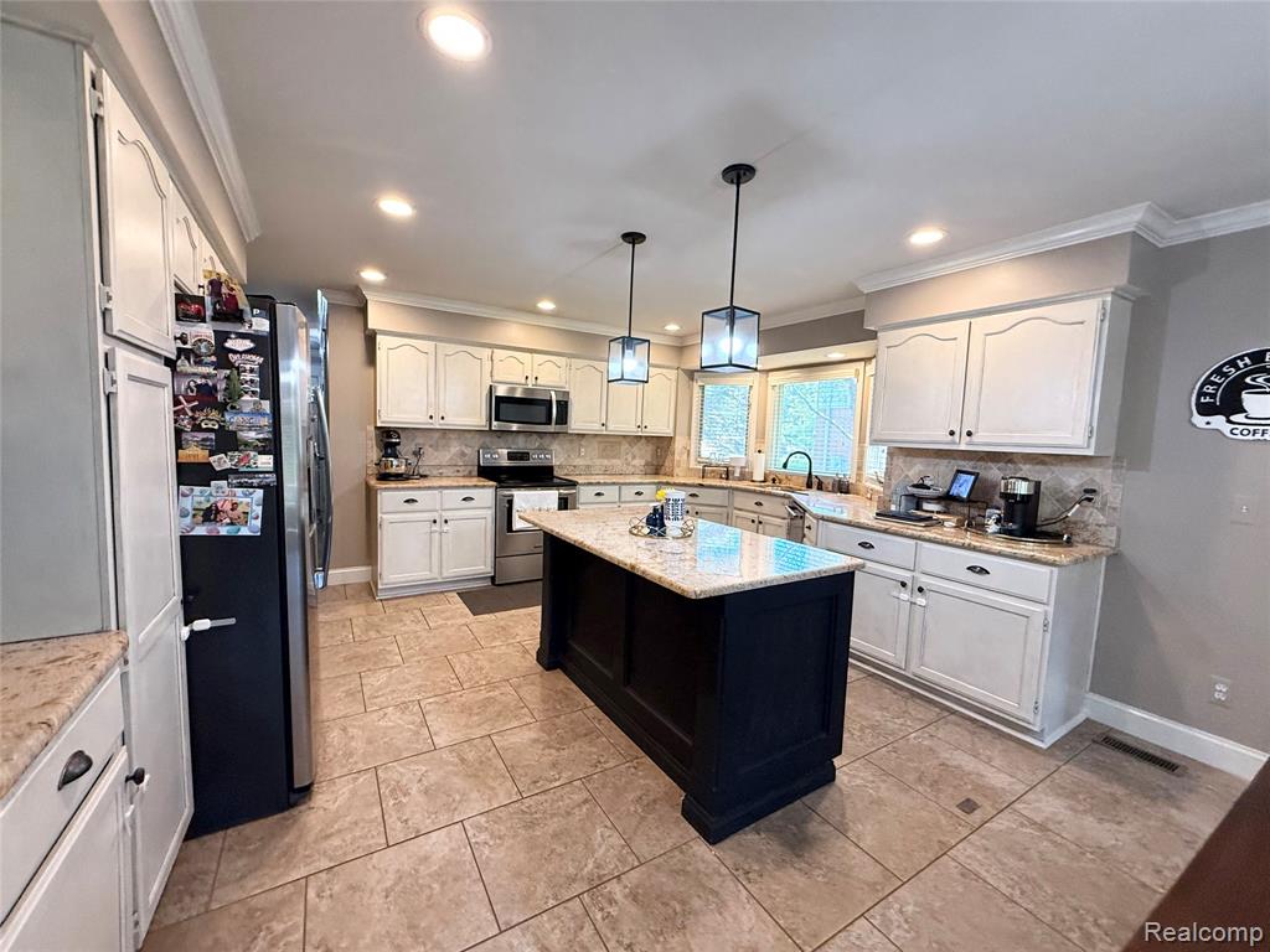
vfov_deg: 85.7
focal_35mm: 14
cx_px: 635
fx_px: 514
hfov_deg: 102.1
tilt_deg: -4.8
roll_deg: -1.6
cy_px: 476
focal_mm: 2.22
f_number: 2.2
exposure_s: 1/120
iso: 250
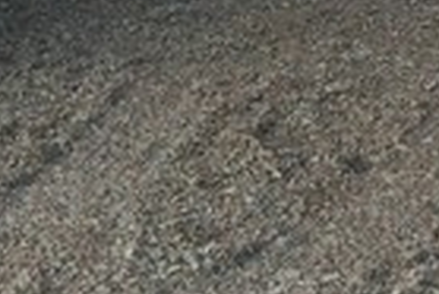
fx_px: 2332
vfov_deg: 6.8
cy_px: -408
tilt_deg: -5.2
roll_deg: -2.3
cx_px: -123
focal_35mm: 191
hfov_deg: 10.5
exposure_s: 1/1121
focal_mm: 3.3
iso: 32
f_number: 2.4
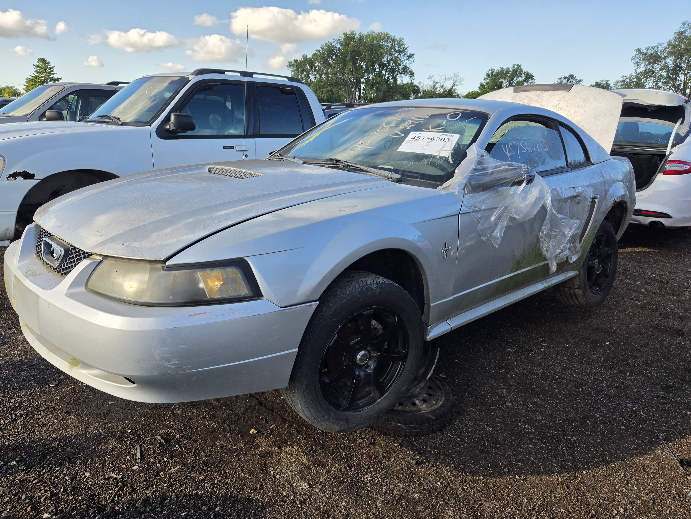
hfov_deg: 71.6
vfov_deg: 56.8
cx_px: 332
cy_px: 257
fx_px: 479
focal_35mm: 24
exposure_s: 1/1874
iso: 80
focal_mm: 5.4
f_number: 1.8
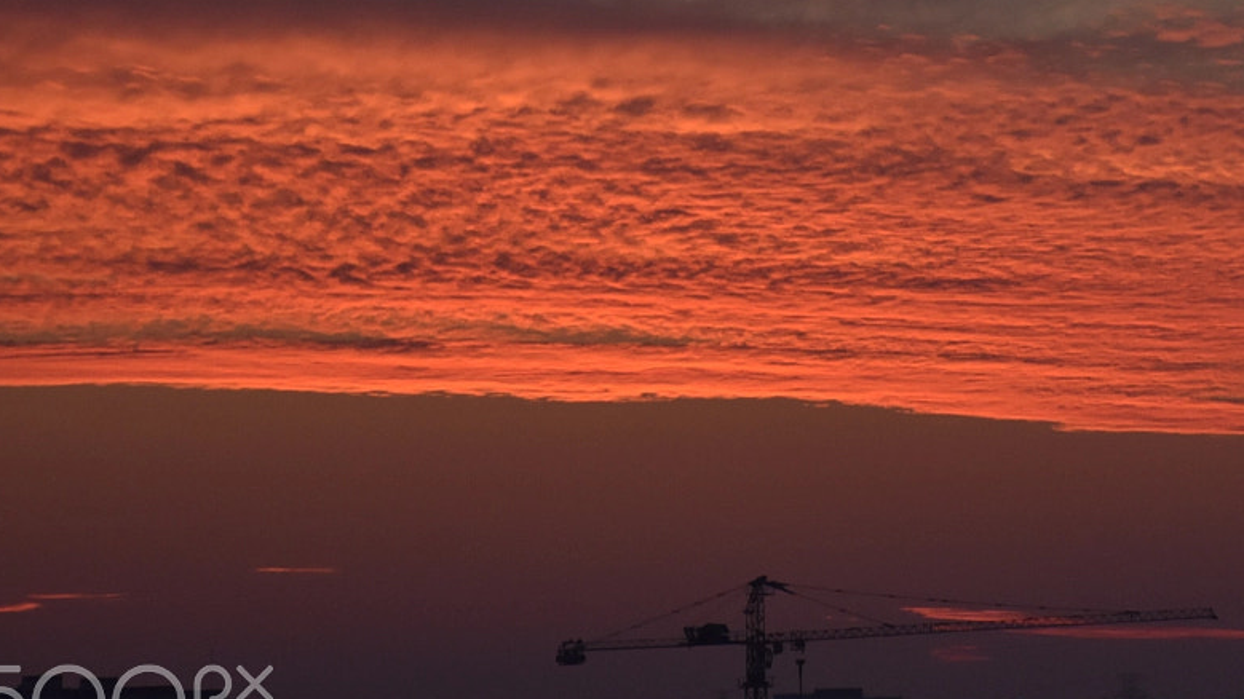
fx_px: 8509
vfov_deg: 4.7
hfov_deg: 8.3
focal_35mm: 258
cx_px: 1155
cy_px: 61
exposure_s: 1/200
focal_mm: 80
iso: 800
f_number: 7.1
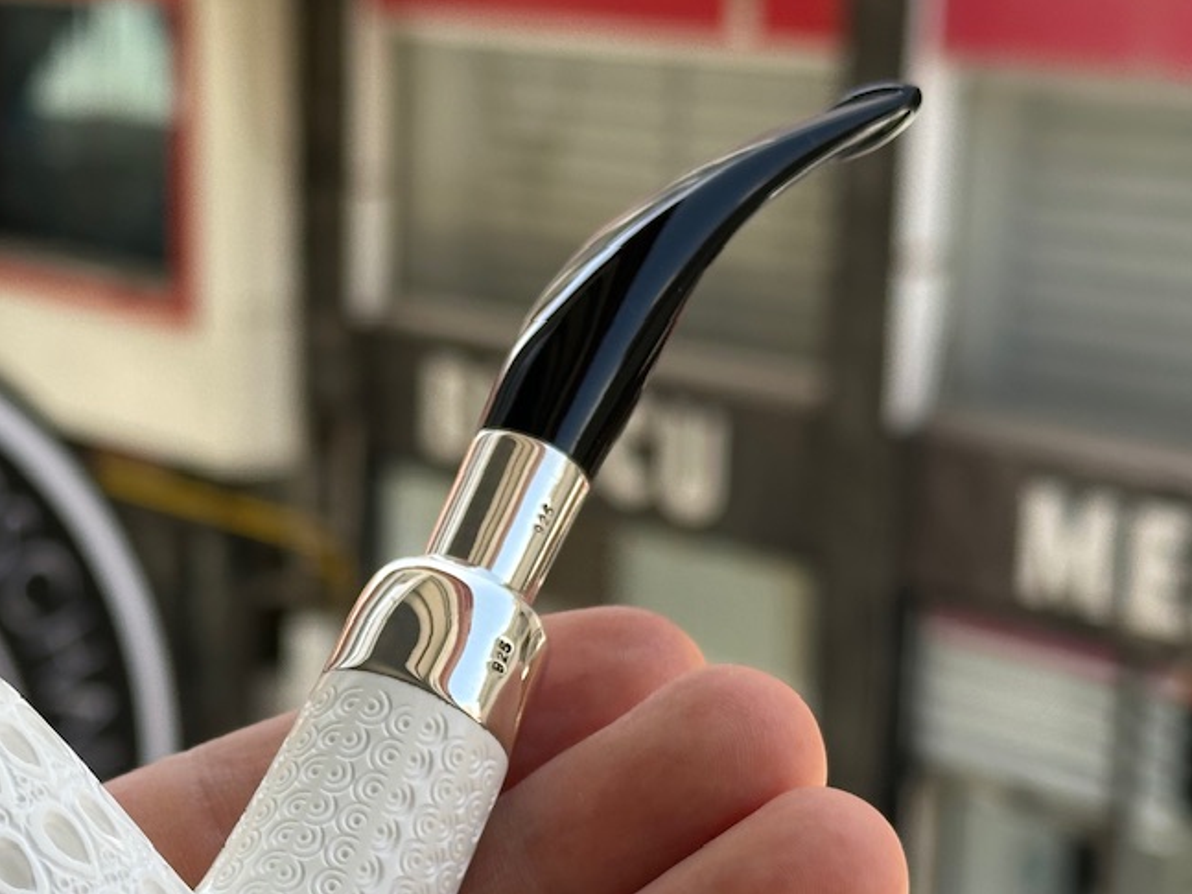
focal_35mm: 95
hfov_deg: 20.5
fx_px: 3271
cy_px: 689
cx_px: 321
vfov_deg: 15.5
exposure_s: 1/785
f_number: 1.78
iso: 64
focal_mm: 6.86
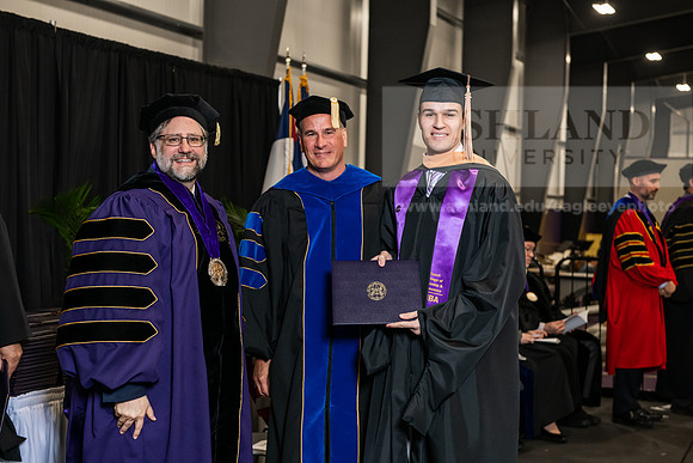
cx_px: 346
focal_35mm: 62
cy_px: 232
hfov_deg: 32.4
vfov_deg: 21.9
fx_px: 1194
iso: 2000
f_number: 5
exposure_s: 1/200
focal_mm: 62
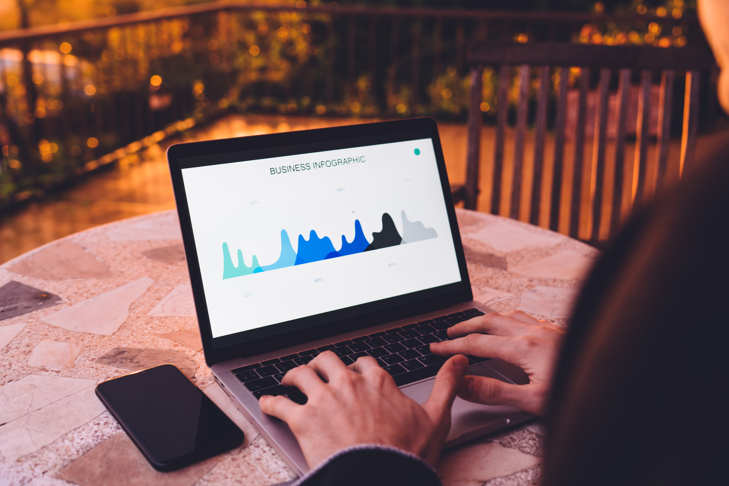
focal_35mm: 44
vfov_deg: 30.4
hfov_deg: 44.4
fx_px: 891
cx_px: 400
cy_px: 193
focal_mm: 35
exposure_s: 1/125
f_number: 4
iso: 160
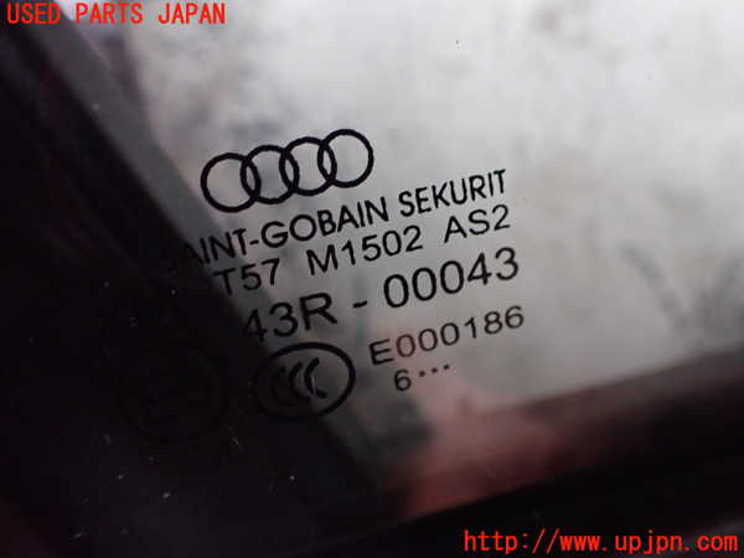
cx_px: 372
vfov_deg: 46.8
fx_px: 645
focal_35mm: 30
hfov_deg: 60.0
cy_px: 279
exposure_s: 1/125
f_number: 2.3
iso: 800
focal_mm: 5.4
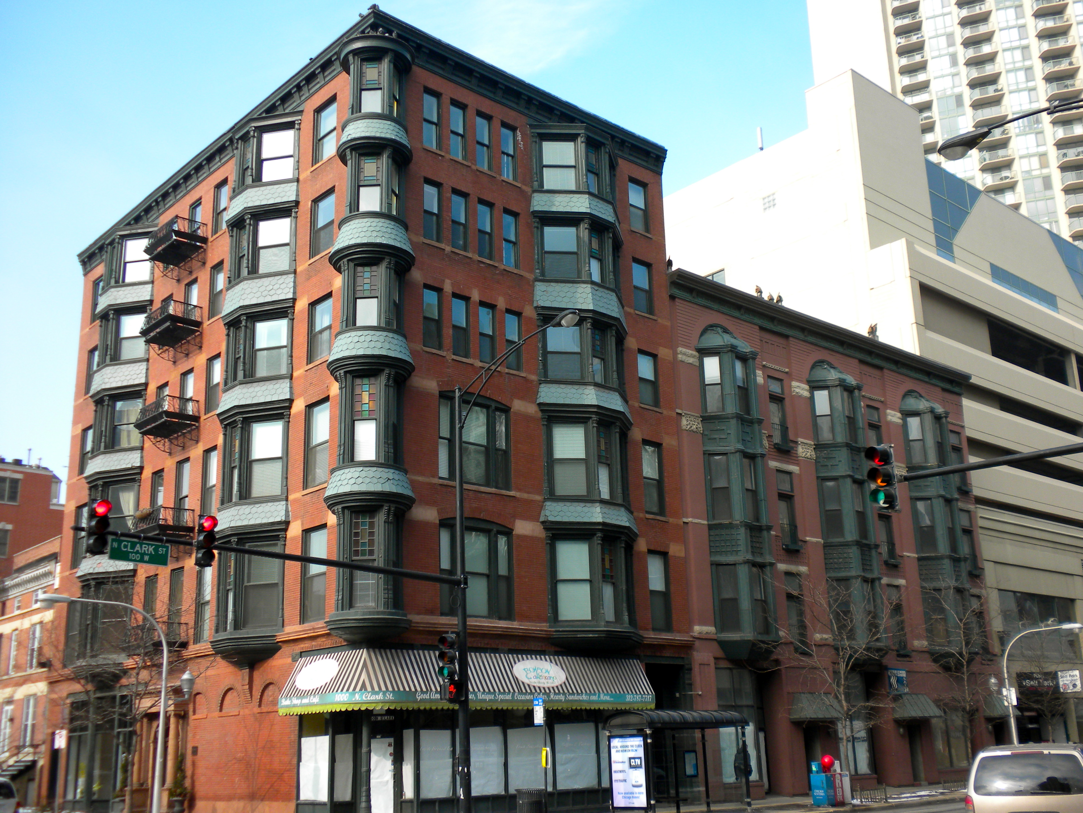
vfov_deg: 38.7
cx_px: 542
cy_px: 406
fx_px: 1158
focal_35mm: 37
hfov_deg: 50.1
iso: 64
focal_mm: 6.6
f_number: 3.5
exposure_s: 1/302
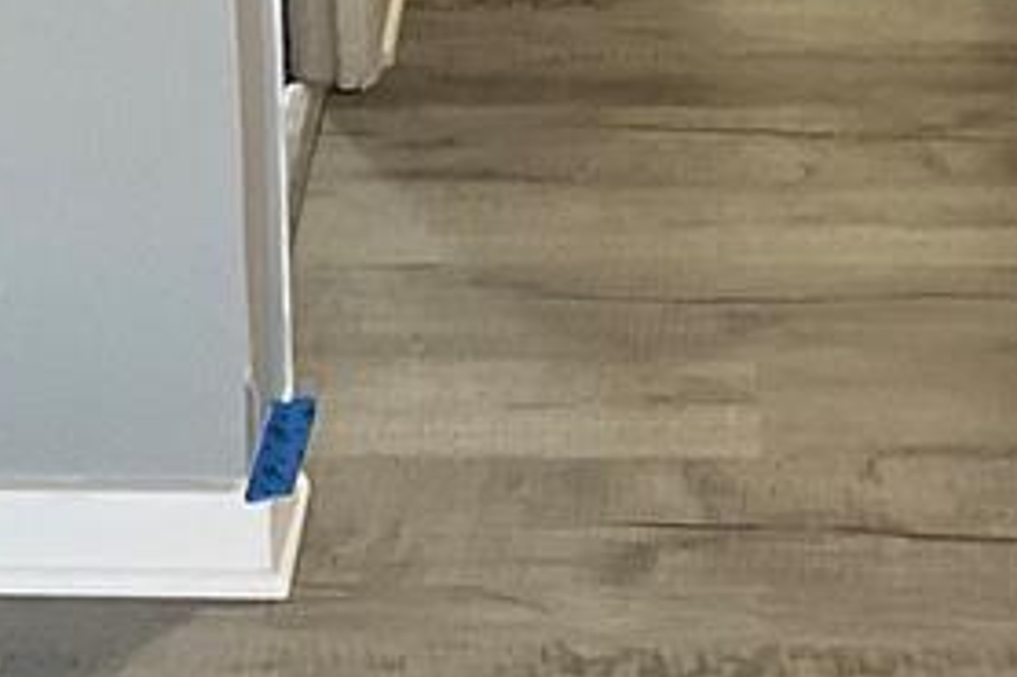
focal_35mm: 111
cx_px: 600
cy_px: -225
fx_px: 3134
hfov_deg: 18.4
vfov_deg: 11.9
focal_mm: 3
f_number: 1.8
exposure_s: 1/73
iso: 64
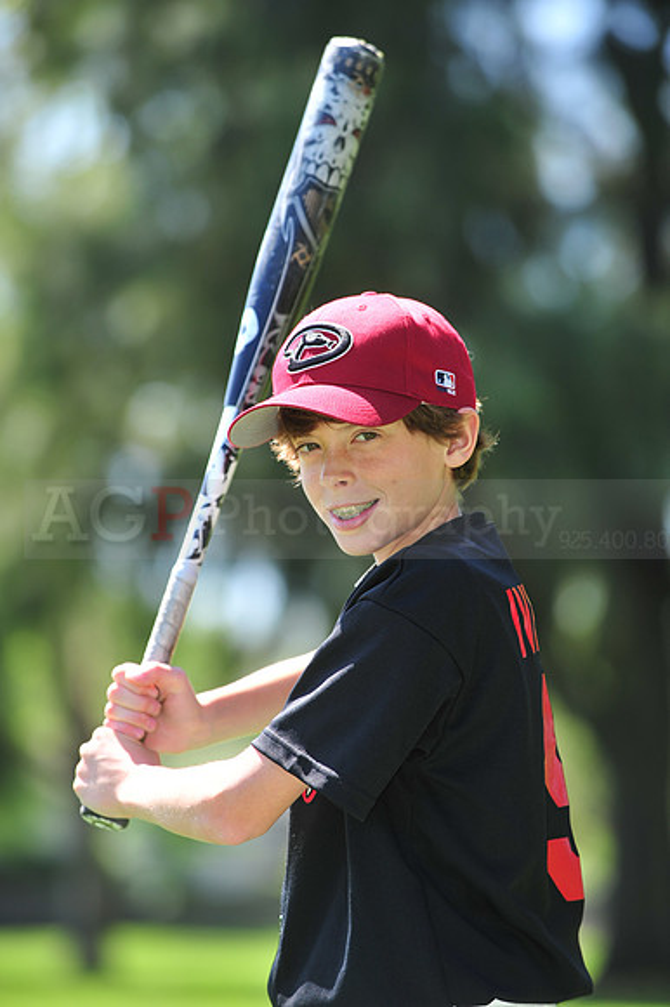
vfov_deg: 10.3
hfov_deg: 6.9
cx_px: 335
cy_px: 504
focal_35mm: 200
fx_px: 5590
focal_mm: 200
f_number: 4.5
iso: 200
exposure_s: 1/500
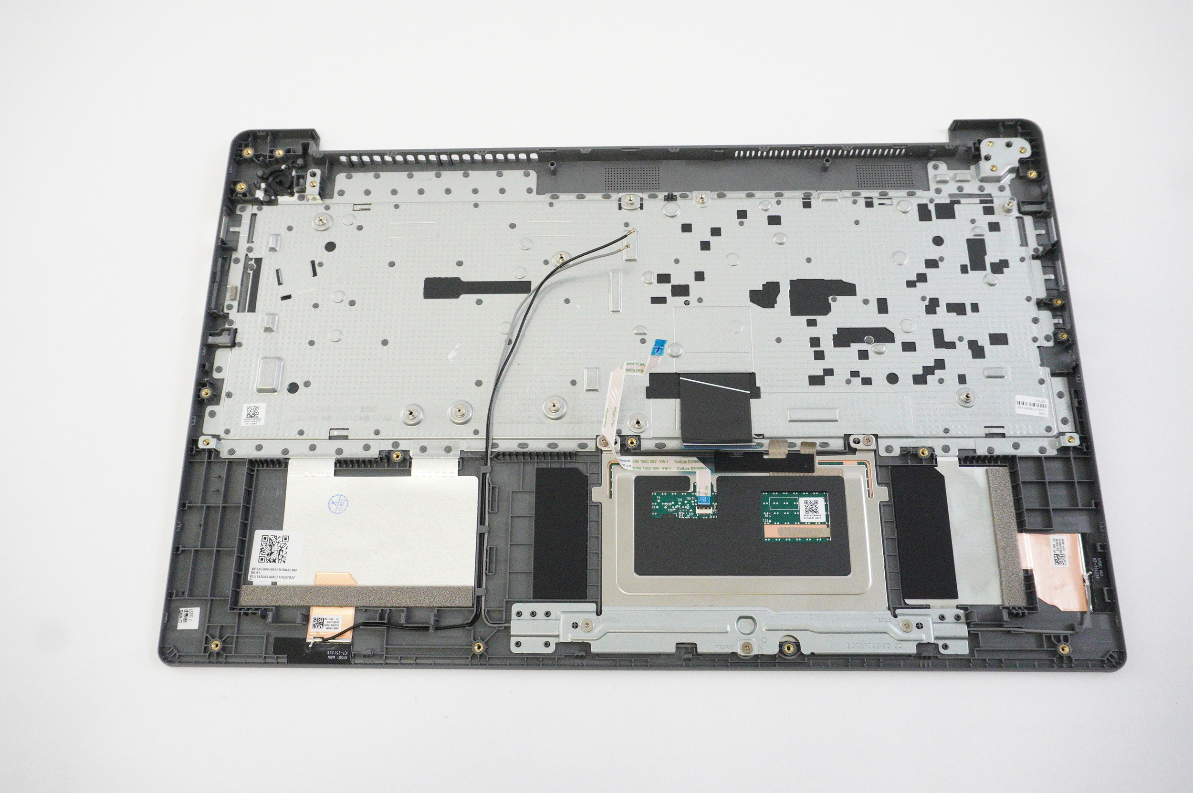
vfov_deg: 45.6
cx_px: 596
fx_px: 944
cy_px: 396
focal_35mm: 28
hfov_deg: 64.6
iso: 8000
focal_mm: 19
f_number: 5.6
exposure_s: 1/400
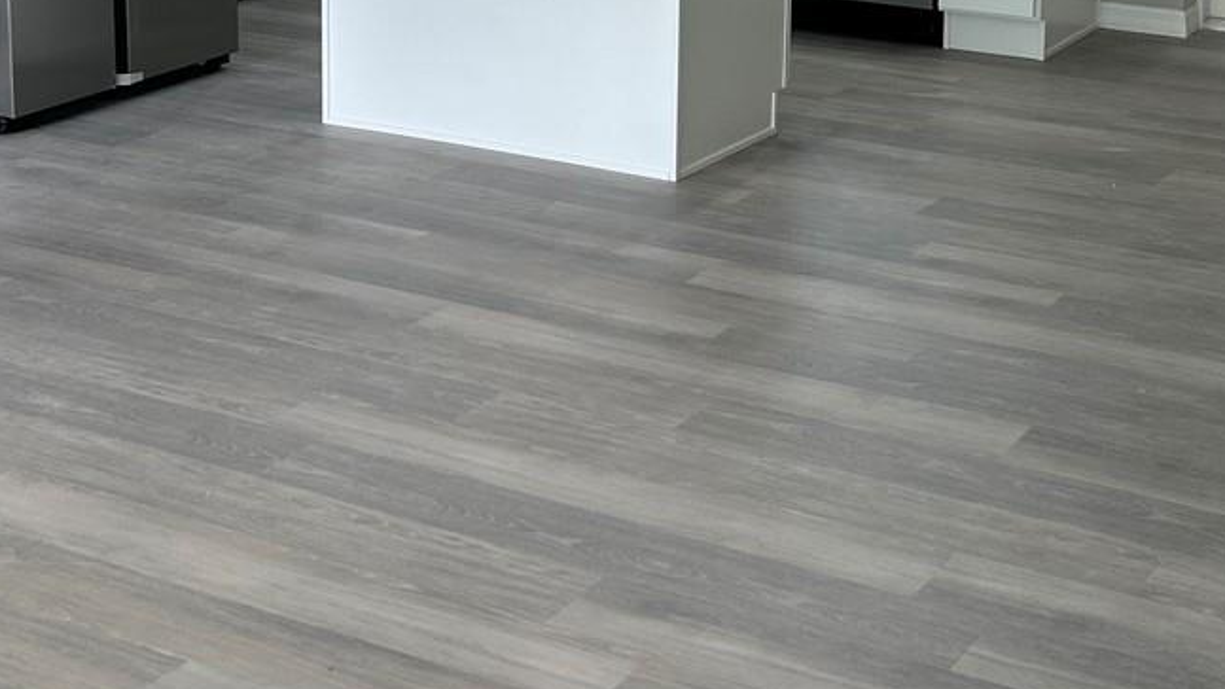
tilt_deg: -9.3
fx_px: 2274
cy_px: -89
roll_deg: -0.1
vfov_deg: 16.7
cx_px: 555
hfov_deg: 30.1
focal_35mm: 70
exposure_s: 1/161
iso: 50
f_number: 1.5
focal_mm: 5.7
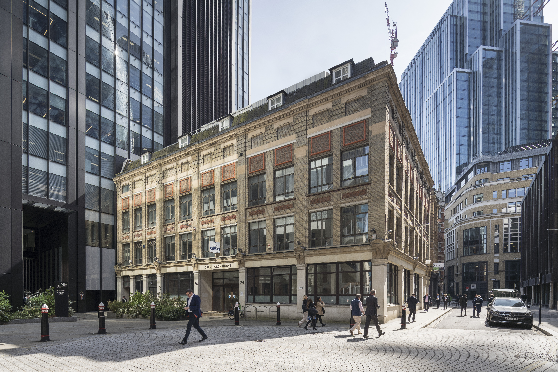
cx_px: 279
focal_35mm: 17
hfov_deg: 93.3
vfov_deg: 70.4
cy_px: 186
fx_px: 263
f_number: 8
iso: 100
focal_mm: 17
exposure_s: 1/125
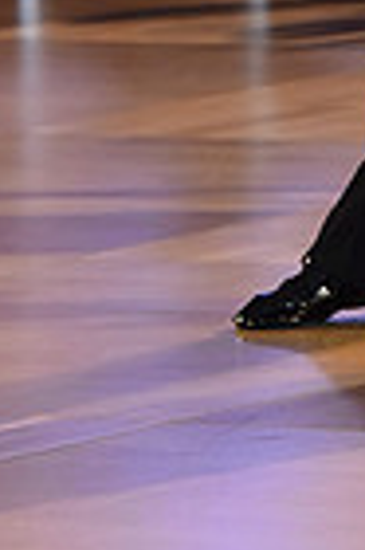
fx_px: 7729
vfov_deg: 4.0
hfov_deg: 2.7
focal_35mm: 507
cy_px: -436
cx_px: 583
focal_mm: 122
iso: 2000
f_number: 4.5
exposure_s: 1/320
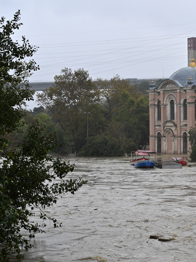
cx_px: 188
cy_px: 130
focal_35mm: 83
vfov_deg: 23.6
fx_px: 627
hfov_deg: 17.4
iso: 2000
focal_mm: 57
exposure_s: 1/1250
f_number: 4
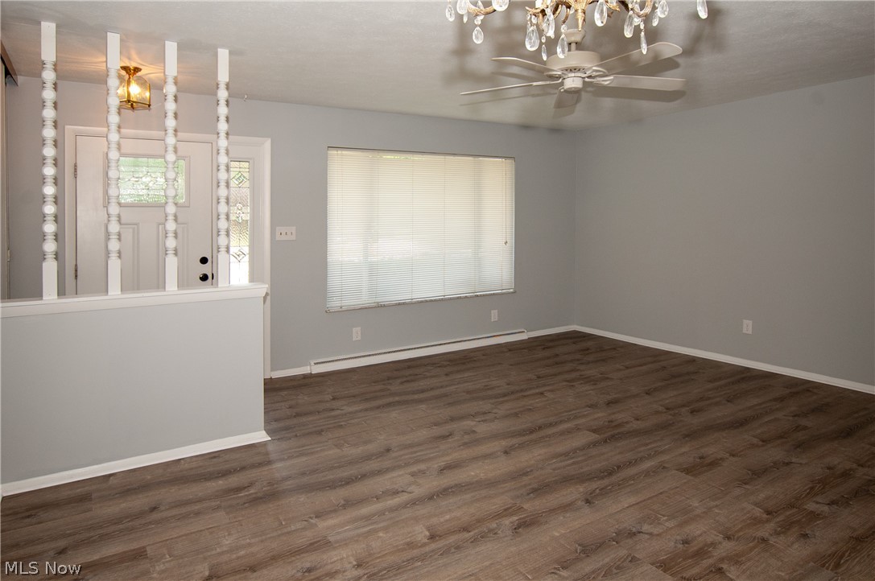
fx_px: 510
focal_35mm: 21
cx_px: 438
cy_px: 290
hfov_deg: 81.3
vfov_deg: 59.4
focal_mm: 14
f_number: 5.6
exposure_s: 1/125
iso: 400
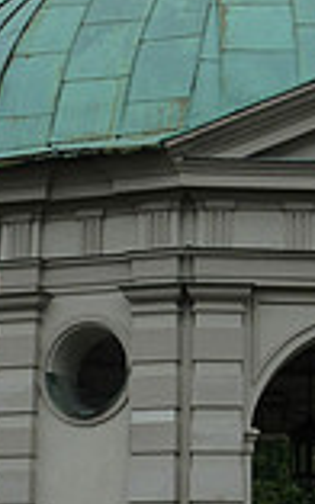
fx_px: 2007
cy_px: 132
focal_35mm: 146
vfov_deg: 14.3
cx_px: 313
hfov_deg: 8.9
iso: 125
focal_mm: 7.9
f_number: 4.5
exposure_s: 1/400
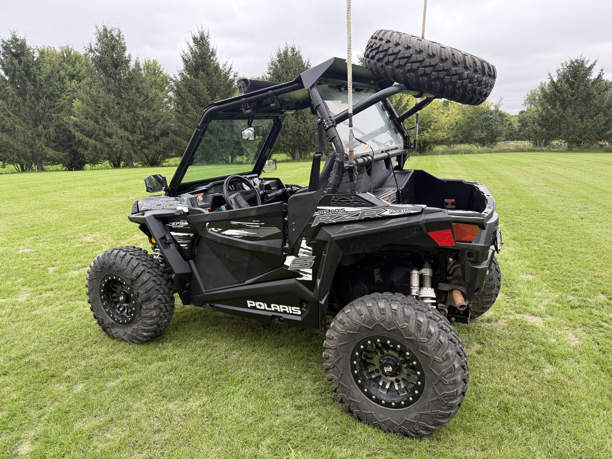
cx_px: 306
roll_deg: +2.4
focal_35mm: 24
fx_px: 424
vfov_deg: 56.8
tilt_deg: -13.2
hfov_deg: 71.6
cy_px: 230
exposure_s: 1/284
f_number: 1.78
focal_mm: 6.76
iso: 80
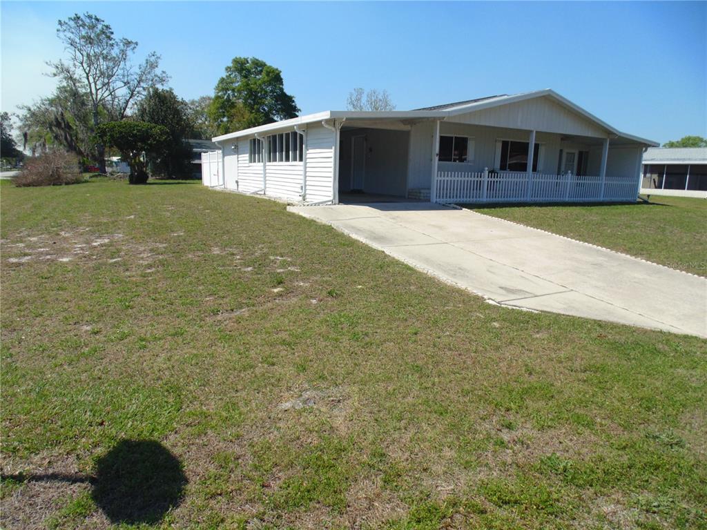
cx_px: 354
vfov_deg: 61.1
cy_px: 265
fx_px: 449
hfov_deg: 76.4
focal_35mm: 22
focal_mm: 4
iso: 80
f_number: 9.7
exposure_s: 1/160
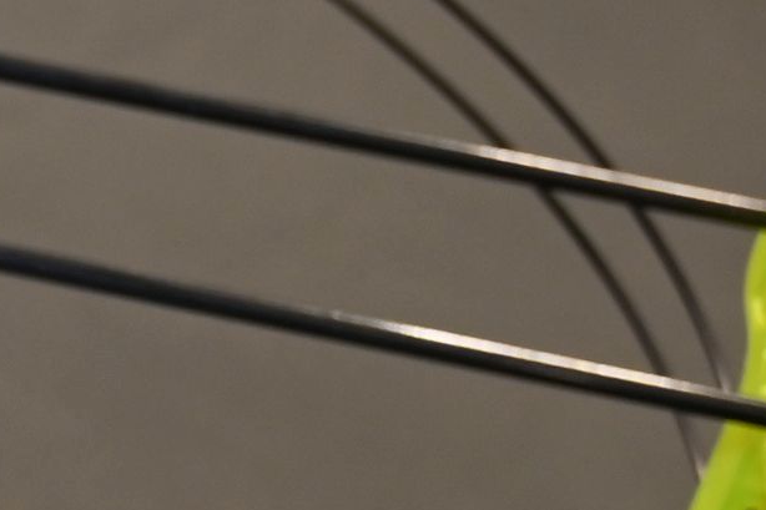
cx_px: -1981
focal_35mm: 240
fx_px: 5098
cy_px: 65
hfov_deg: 7.1
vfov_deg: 5.7
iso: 320
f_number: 4
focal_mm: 32.5
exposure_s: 1/60
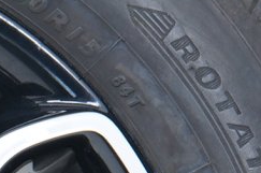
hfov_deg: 4.5
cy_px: 385
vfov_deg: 3.0
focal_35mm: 451
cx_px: -235
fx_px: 3263
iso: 250
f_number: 7.1
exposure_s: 1/125
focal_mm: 57
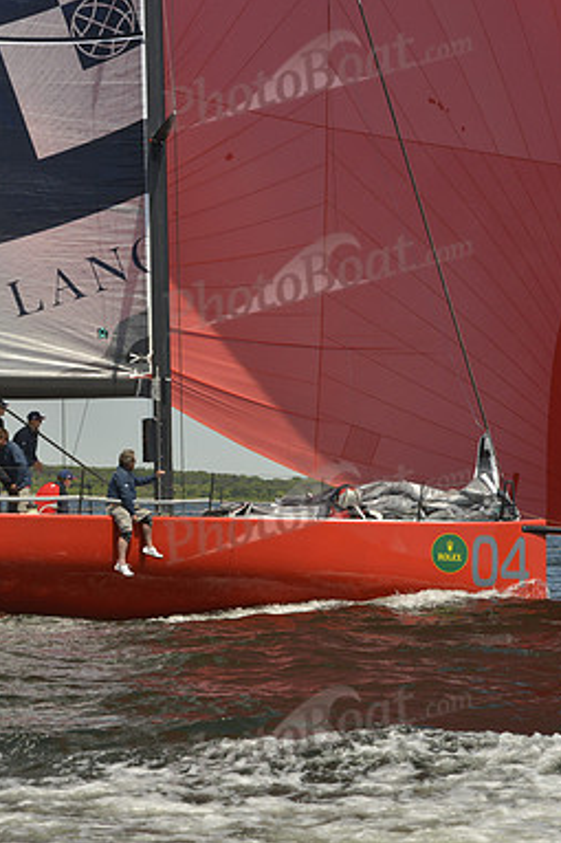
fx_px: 2480
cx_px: 51
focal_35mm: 106
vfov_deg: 19.3
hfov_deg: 12.8
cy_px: 424
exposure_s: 1/1600
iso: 280
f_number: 9
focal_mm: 70
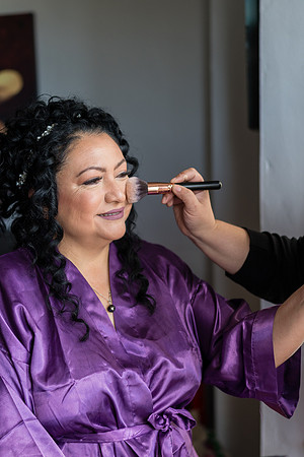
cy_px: 228
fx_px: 659
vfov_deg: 38.2
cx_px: 152
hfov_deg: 26.0
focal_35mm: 52
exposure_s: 1/400
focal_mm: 35
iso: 200
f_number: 1.4
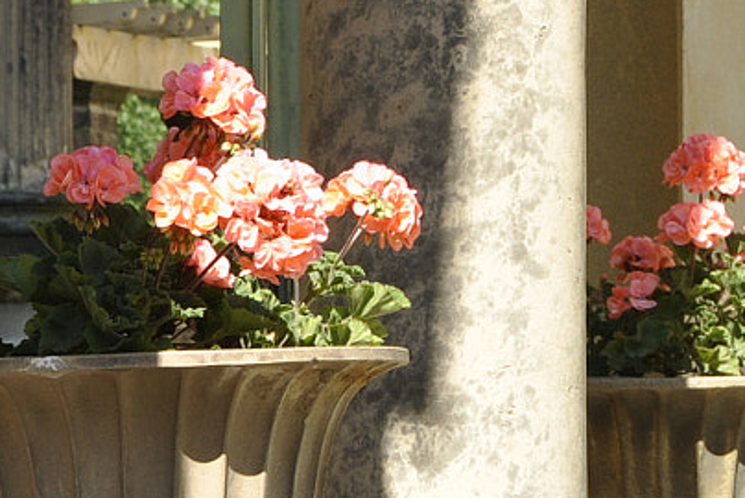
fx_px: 5156
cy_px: 335
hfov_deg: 8.2
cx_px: -92
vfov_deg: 5.5
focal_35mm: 249
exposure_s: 1/125
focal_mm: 42
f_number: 10
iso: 200
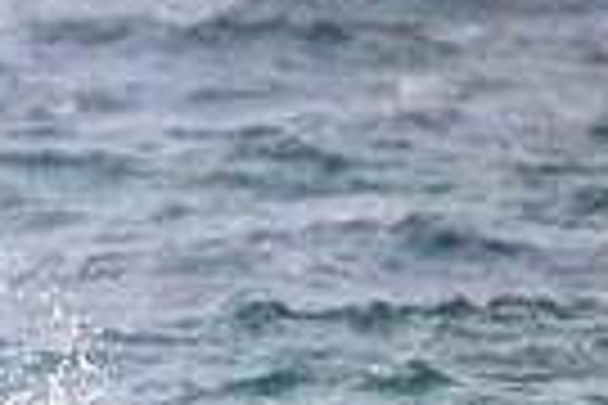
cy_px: 695
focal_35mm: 2569
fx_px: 43384
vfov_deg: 0.5
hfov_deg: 0.8
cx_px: -477
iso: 14400
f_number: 11
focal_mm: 600
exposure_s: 1/2000
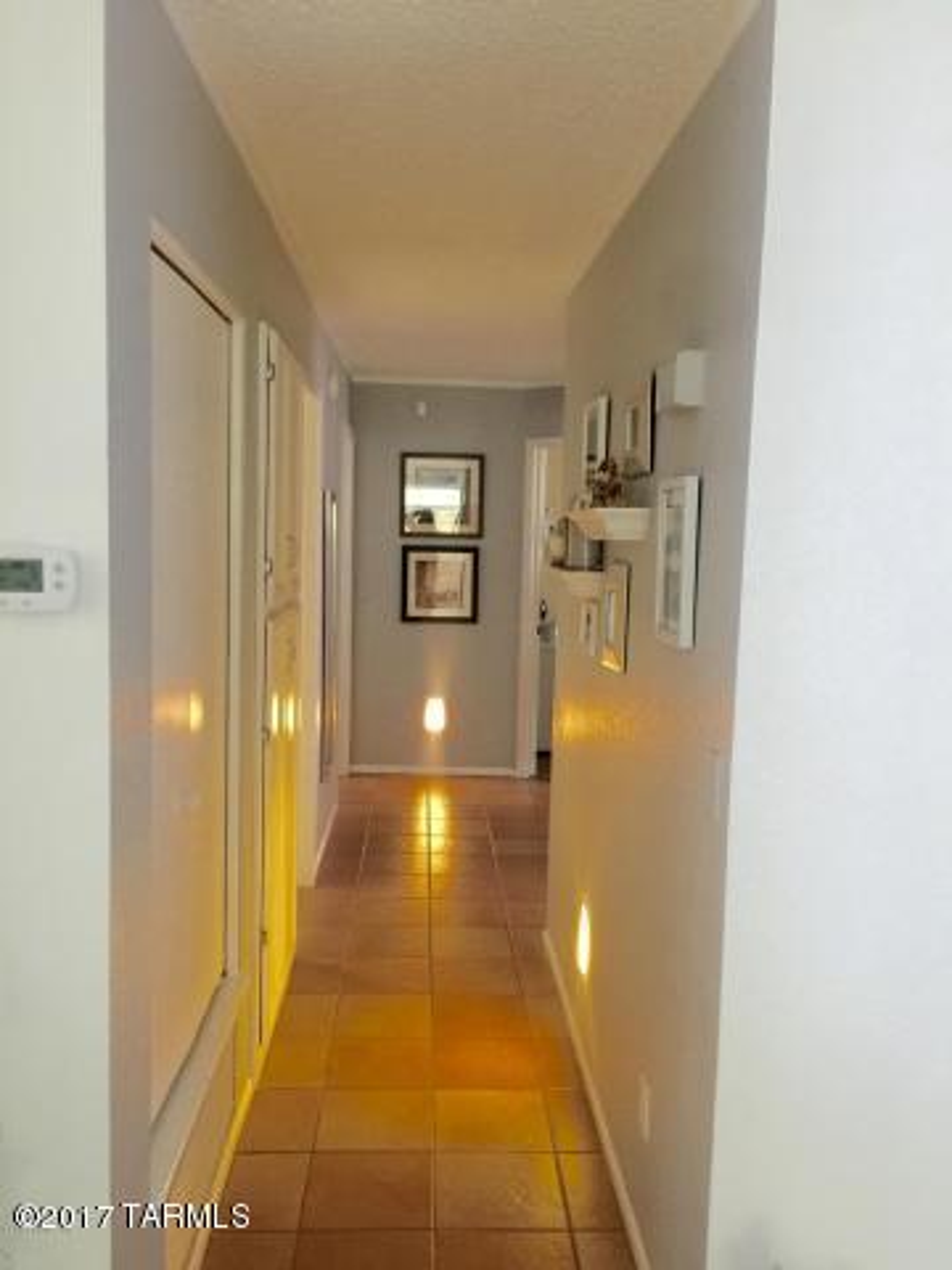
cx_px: 476
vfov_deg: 61.7
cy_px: 635
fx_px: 1063
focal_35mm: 29
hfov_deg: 48.2
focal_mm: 4.15
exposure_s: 1/10
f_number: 2.2
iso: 125
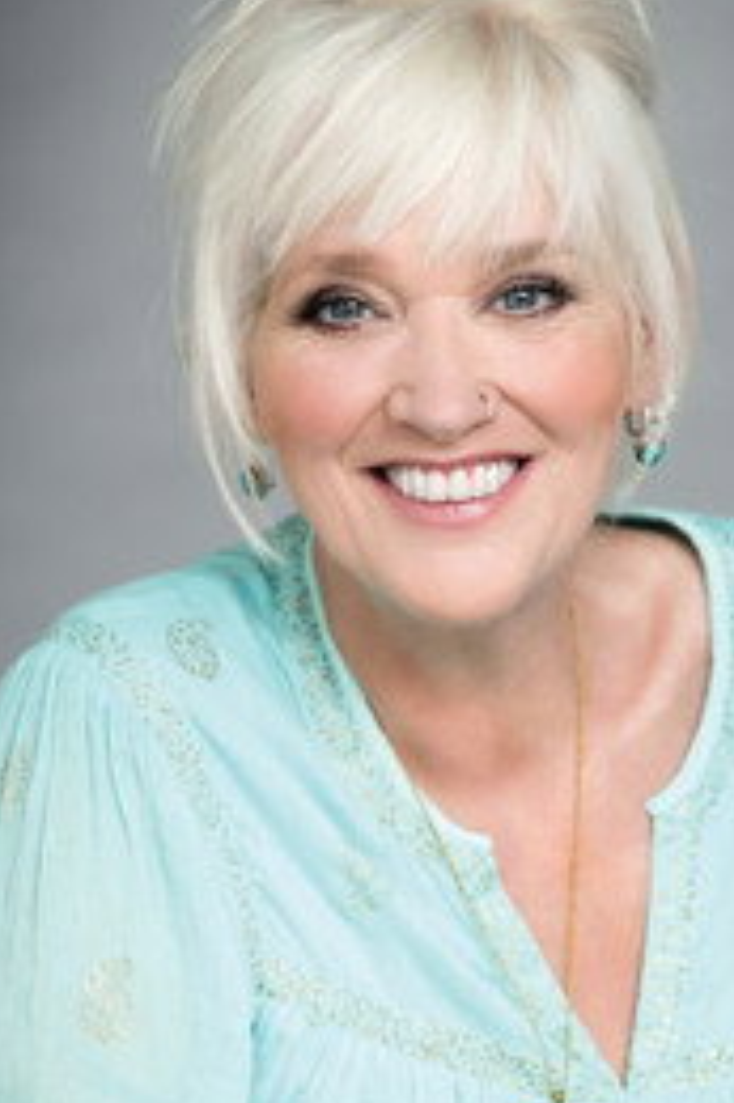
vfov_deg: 13.2
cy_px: 725
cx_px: 467
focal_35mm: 156
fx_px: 4777
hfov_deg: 8.8
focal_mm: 90
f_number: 4
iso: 400
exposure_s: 1/160
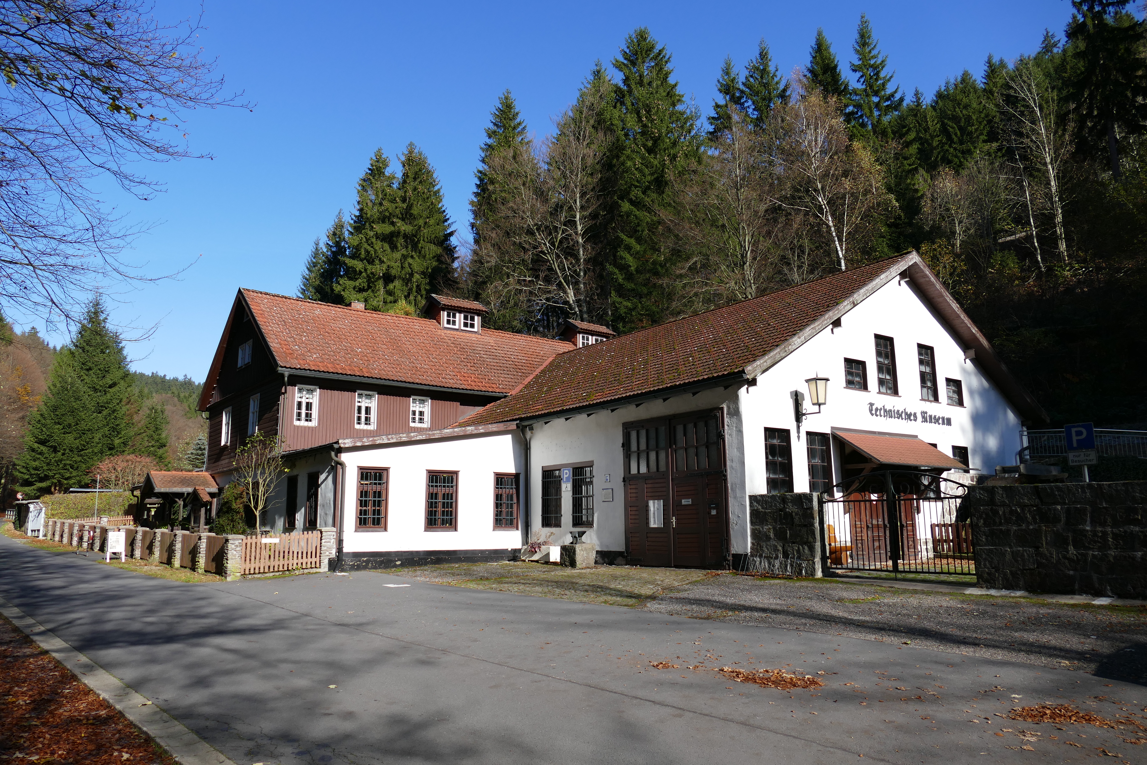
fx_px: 796
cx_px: 574
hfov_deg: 71.5
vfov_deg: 51.3
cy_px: 382
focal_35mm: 25
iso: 125
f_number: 2.8
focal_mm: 9.12
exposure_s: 1/1600
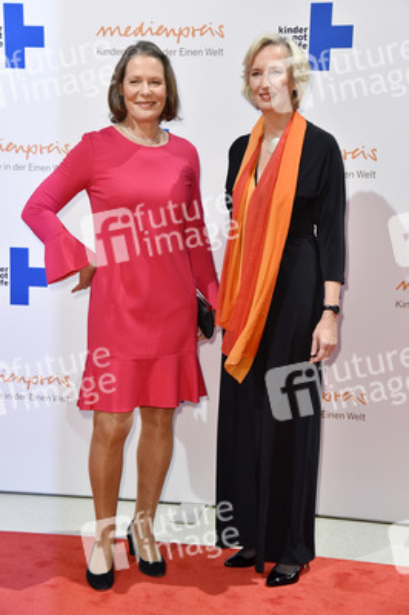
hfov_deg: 23.3
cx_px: 204
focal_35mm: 58
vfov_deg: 34.5
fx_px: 990
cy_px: 308
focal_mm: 58
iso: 2500
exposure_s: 1/160
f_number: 5.6
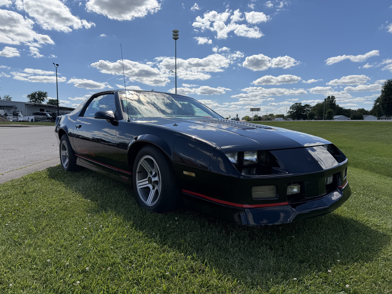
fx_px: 272
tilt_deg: -4.8
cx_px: 196
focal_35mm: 24
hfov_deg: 71.6
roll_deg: -1.1
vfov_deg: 56.8
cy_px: 147
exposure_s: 1/6711
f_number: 1.78
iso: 80
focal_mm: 6.76
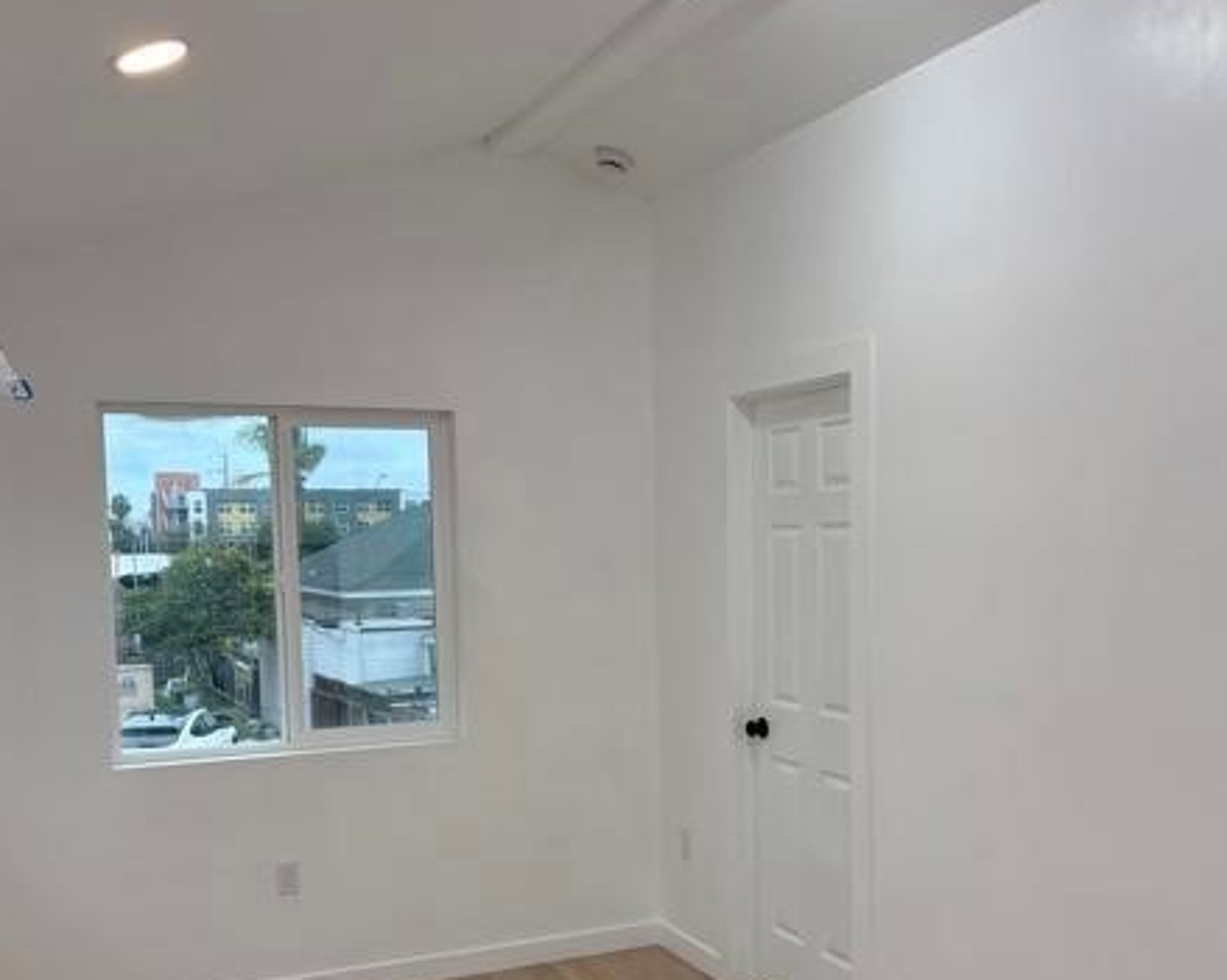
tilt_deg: -5.1
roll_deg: +0.8
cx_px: 615
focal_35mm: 37
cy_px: 637
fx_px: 1343
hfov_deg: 49.1
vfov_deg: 39.7
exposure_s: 1/227
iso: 64
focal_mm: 5.96
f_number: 1.6
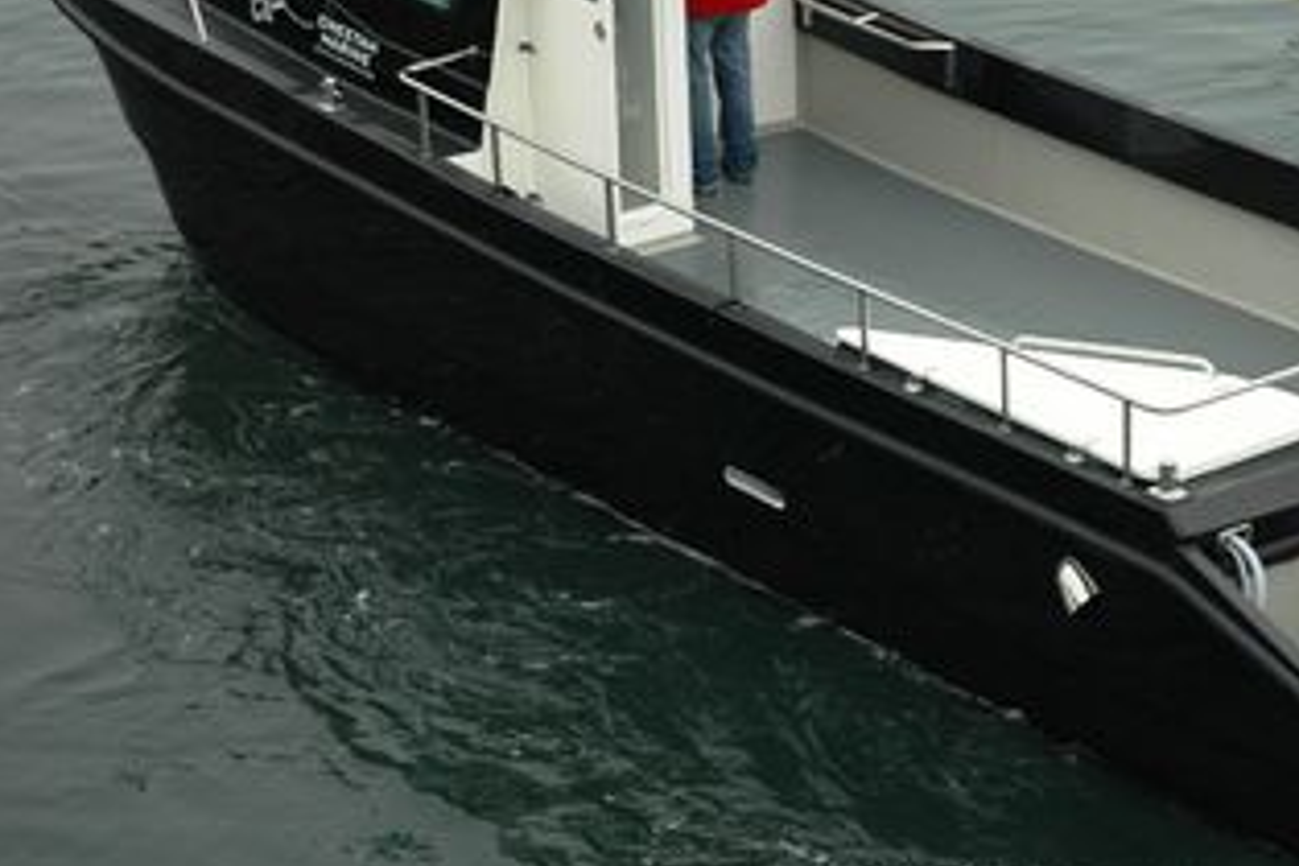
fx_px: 4294
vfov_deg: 11.5
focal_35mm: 119
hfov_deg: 17.1
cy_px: 258
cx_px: 1019
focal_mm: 50
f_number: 6.3
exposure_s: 1/160
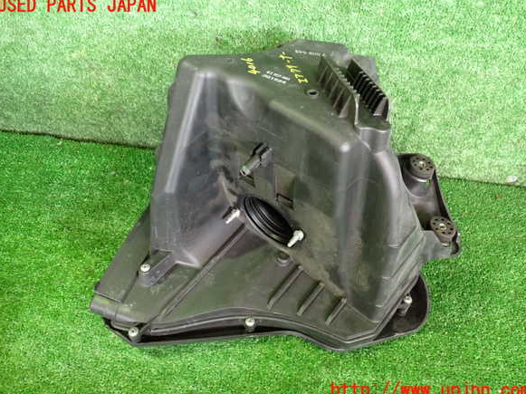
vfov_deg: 45.4
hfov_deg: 58.4
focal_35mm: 31
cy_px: 198
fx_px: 471
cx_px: 263
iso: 800
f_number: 2.3
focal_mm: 5.4
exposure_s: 1/25
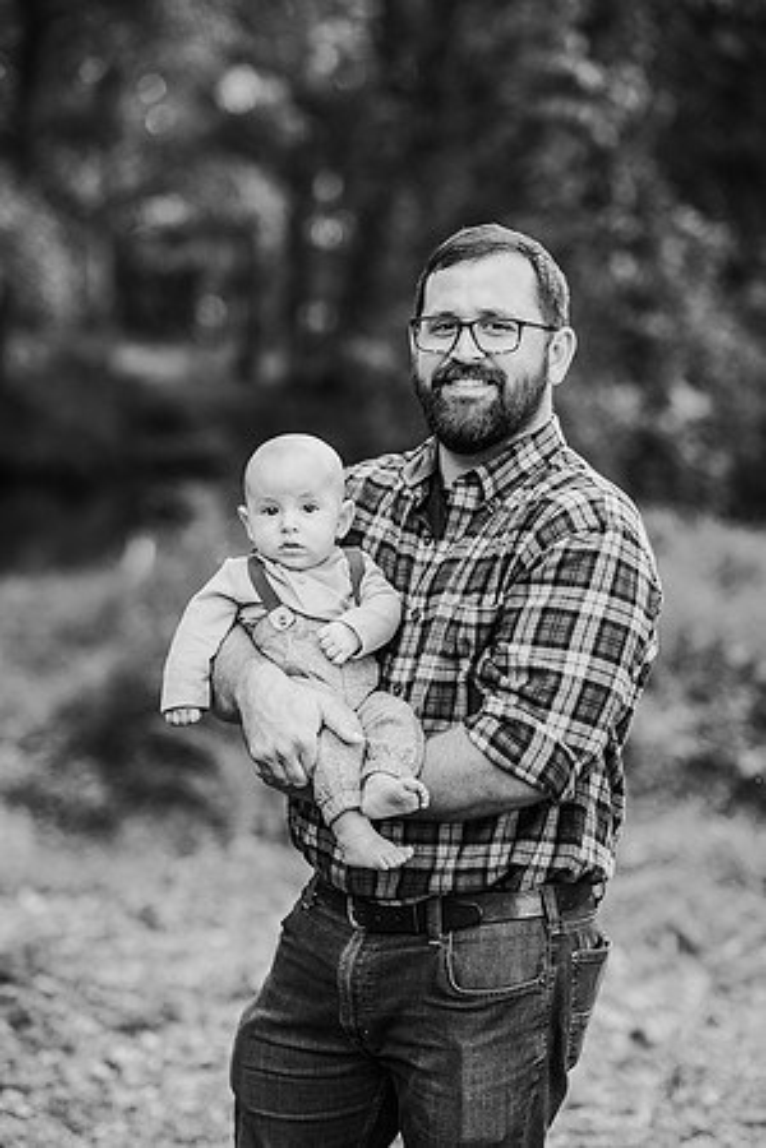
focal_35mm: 85
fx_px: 2713
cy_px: 574
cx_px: 383
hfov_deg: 16.1
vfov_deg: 23.9
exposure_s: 1/200
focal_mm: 85
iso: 200
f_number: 2.2
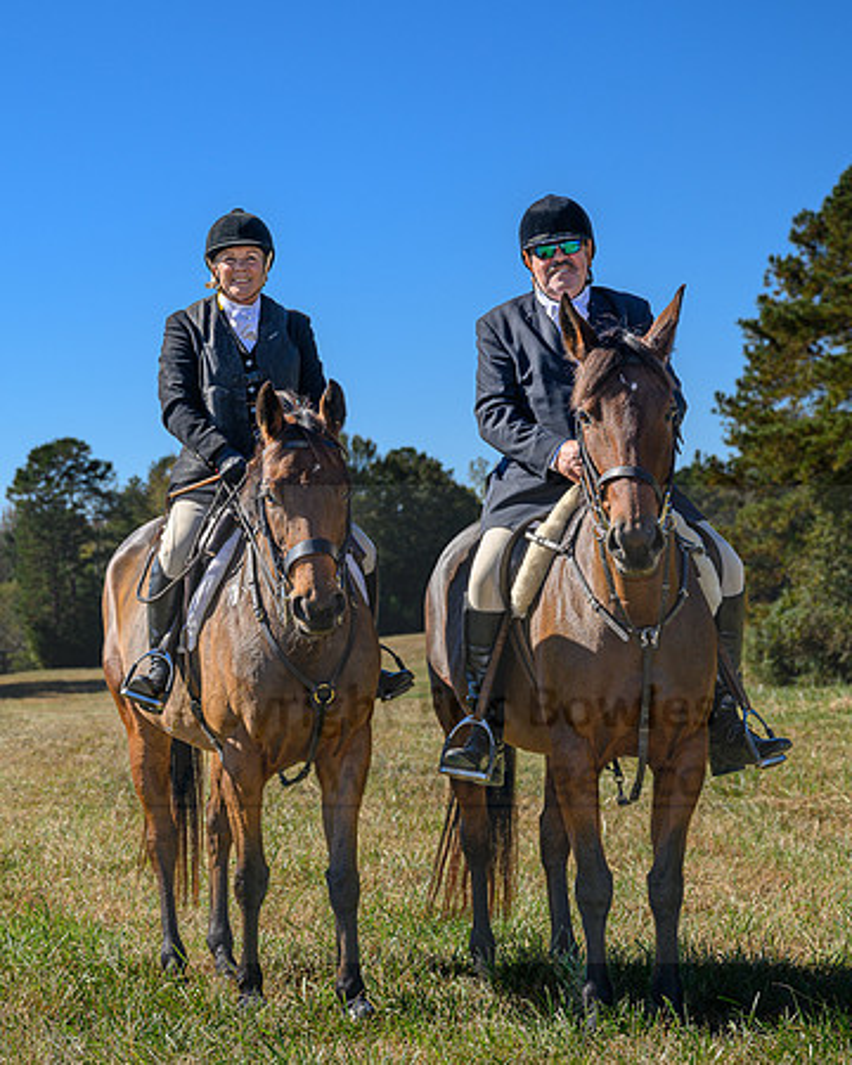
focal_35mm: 89
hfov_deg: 17.1
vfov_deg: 21.4
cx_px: 202
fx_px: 2814
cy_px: 572
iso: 64
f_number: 5
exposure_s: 1/500
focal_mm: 59
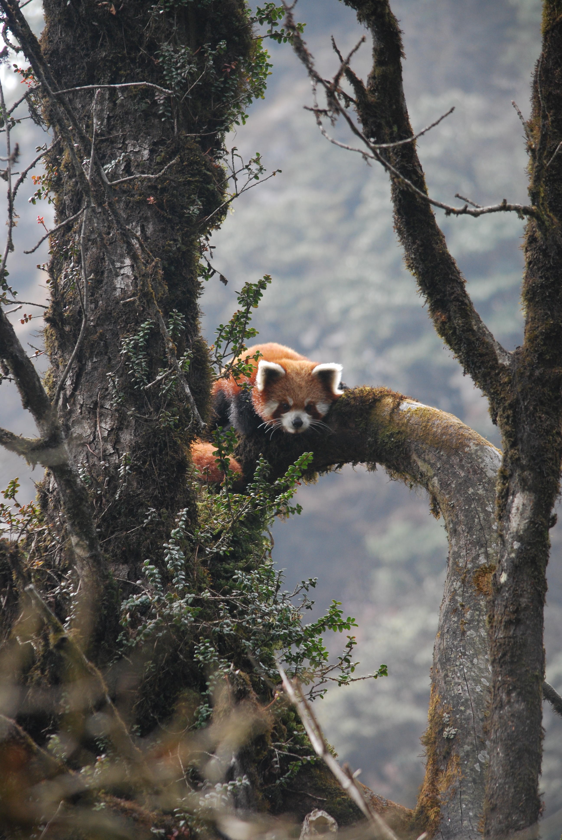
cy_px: 420
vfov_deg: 10.1
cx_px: 281
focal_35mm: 202
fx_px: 4728
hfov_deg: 6.8
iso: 400
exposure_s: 1/250
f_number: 5
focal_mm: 135
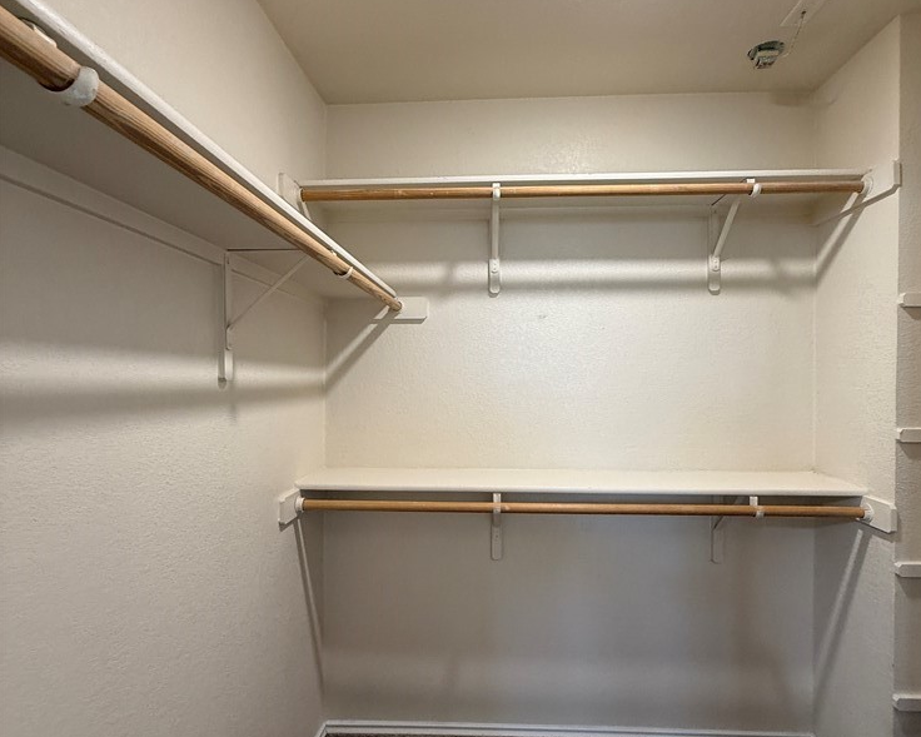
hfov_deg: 83.2
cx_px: 478
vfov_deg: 70.8
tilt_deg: +0.0
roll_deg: -0.5
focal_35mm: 19
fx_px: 518
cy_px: 384
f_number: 2.2
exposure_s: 1/60
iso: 200
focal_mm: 2.22
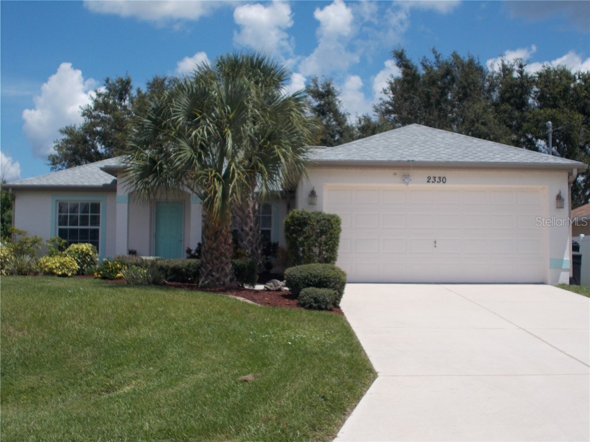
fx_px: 852
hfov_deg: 38.2
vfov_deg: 29.1
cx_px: 295
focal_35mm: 50
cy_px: 221
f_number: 11.3
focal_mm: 9
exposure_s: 1/160
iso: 80
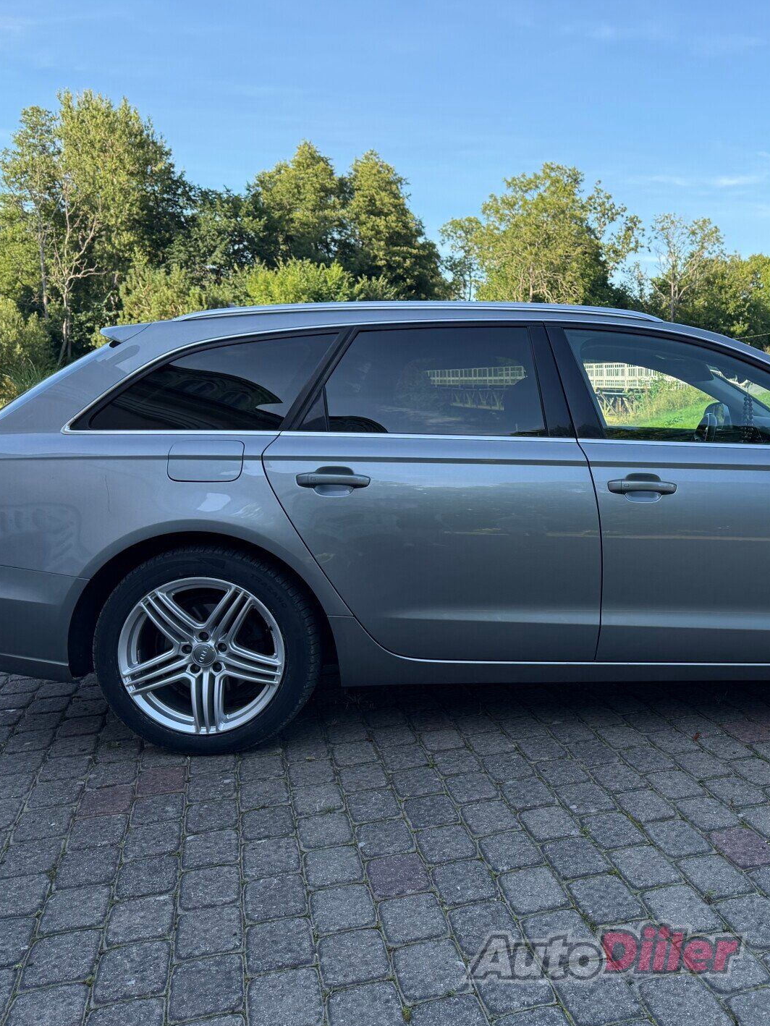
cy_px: 527
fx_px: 978
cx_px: 604
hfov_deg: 41.3
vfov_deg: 55.3
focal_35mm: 33
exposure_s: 1/1174
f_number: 1.78
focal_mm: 6.76
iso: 100
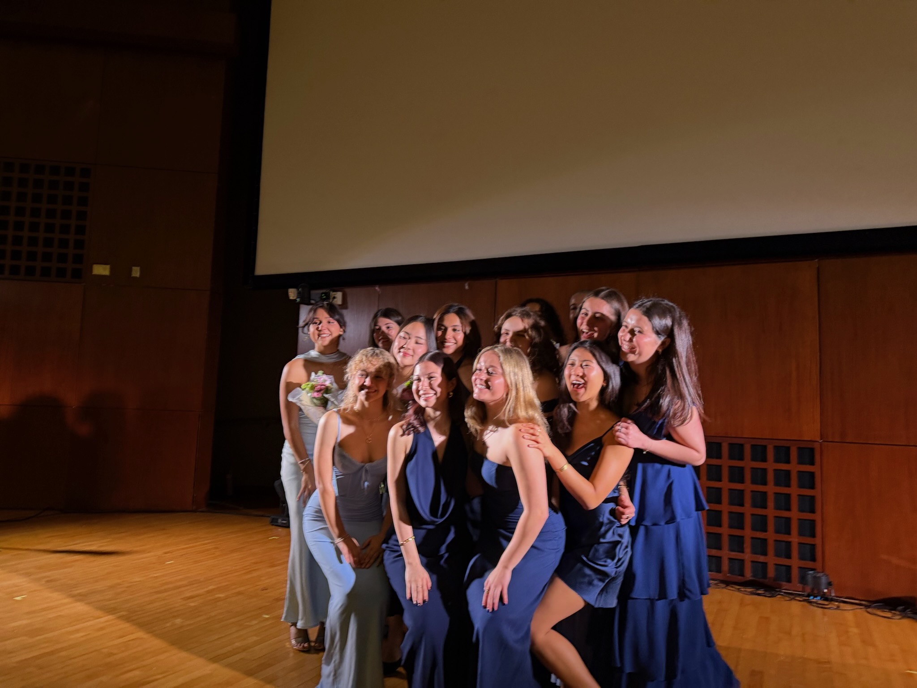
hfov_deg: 71.6
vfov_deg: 56.8
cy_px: 344
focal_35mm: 24
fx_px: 636
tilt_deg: +3.2
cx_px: 458
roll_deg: -2.4
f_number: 1.78
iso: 320
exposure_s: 1/60
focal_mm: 6.76
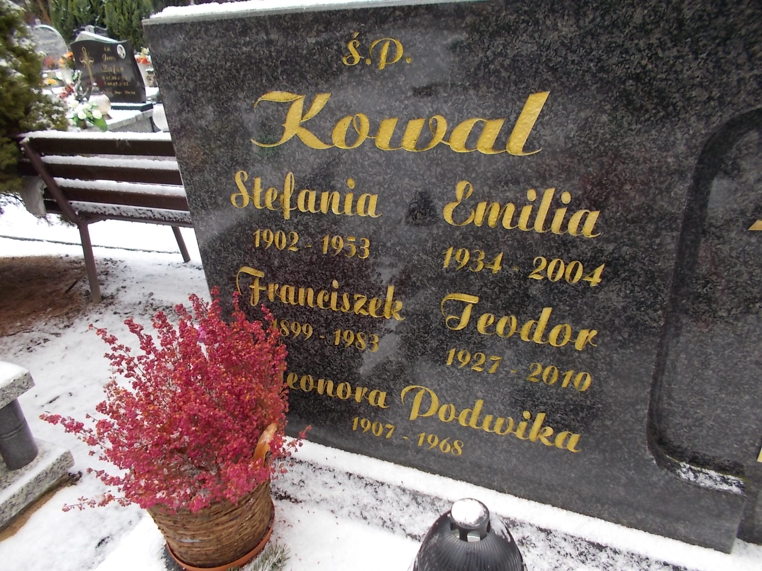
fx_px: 572
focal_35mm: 26
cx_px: 381
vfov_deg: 53.1
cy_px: 286
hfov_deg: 67.3
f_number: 3.2
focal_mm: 4.6
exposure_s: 1/125
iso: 80
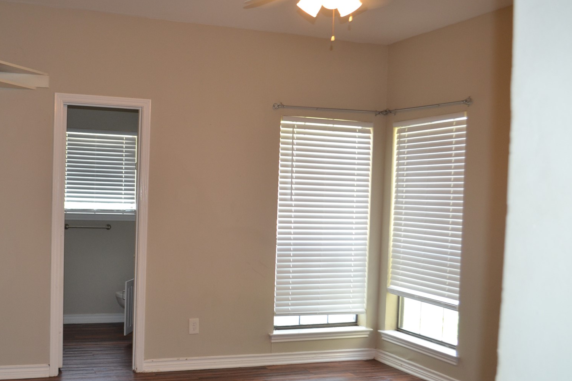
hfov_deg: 48.4
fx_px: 619
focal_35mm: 39
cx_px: 173
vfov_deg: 34.1
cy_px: 233
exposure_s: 1/60
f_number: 4
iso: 400
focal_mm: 18
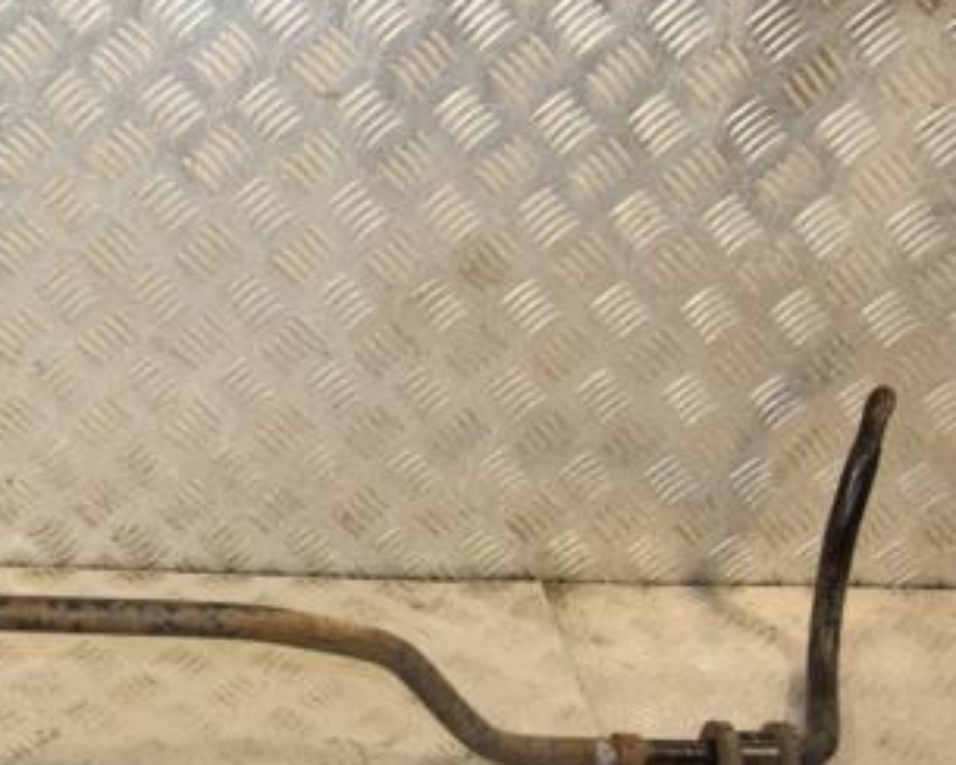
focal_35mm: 61
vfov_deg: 24.9
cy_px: 505
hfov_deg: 29.3
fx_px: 1726
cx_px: 41
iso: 800
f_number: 8
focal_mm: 22
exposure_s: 1/200
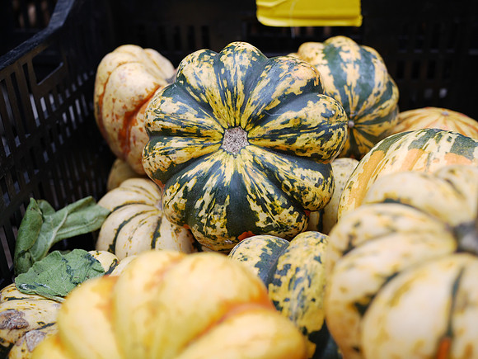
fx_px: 552
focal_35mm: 40
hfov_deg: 46.8
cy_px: 180
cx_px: 239
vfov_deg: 36.0
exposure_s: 1/125
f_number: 2.8
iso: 100
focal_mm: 20
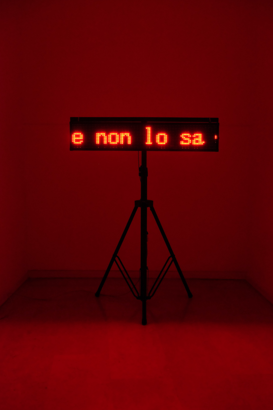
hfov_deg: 31.2
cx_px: 136
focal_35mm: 43
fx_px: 489
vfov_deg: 45.4
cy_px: 205
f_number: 3.2
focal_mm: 28.9
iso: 3200
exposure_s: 1/40
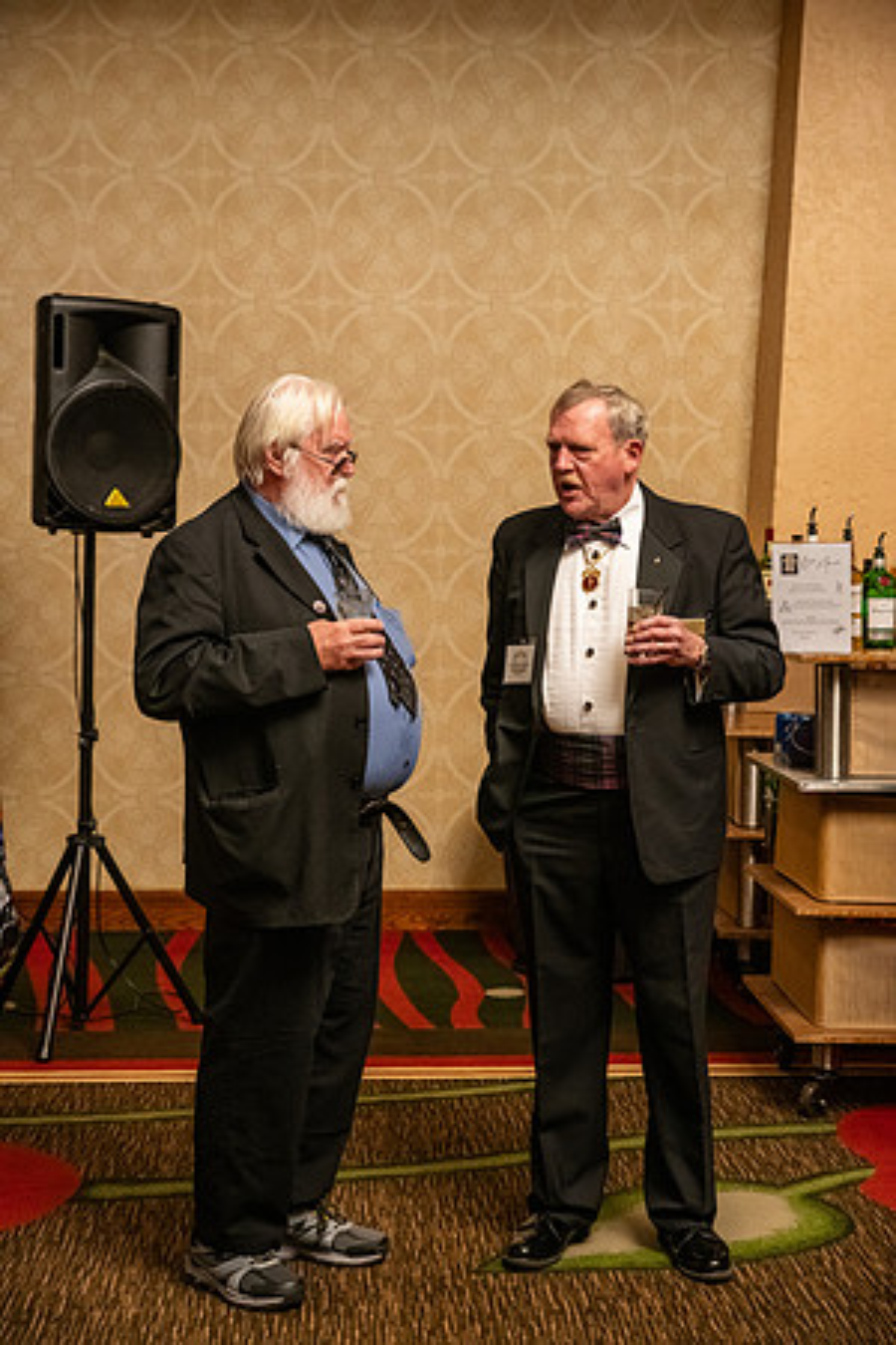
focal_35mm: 62
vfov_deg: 32.4
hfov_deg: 21.9
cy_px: 672
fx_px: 2314
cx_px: 448
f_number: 4.5
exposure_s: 1/50
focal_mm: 62
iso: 4000
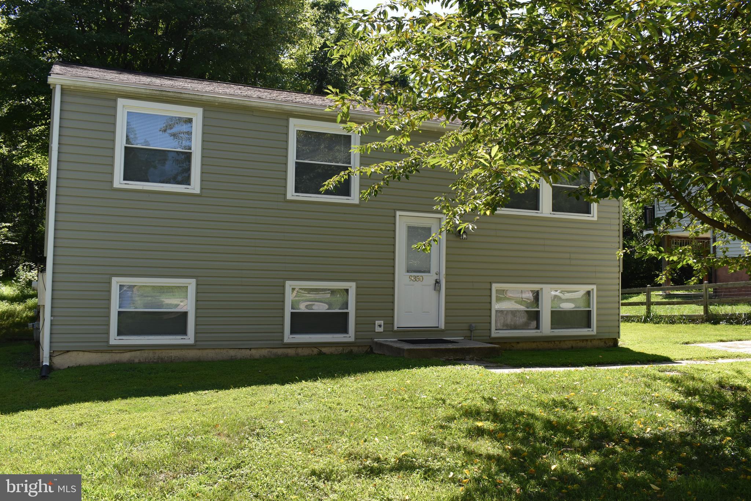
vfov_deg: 40.0
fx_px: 688
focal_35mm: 33
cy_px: 250
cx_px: 376
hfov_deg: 57.2
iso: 200
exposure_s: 1/250
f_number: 8
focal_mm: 22
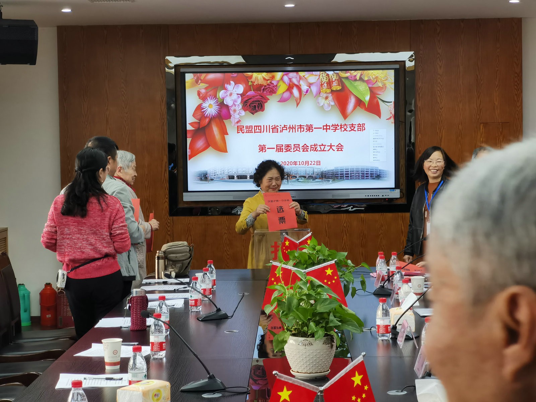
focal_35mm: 81
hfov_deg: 24.1
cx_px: 268
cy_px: 201
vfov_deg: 18.2
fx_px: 1254
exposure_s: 1/100
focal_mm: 7.48
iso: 125
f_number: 2.4
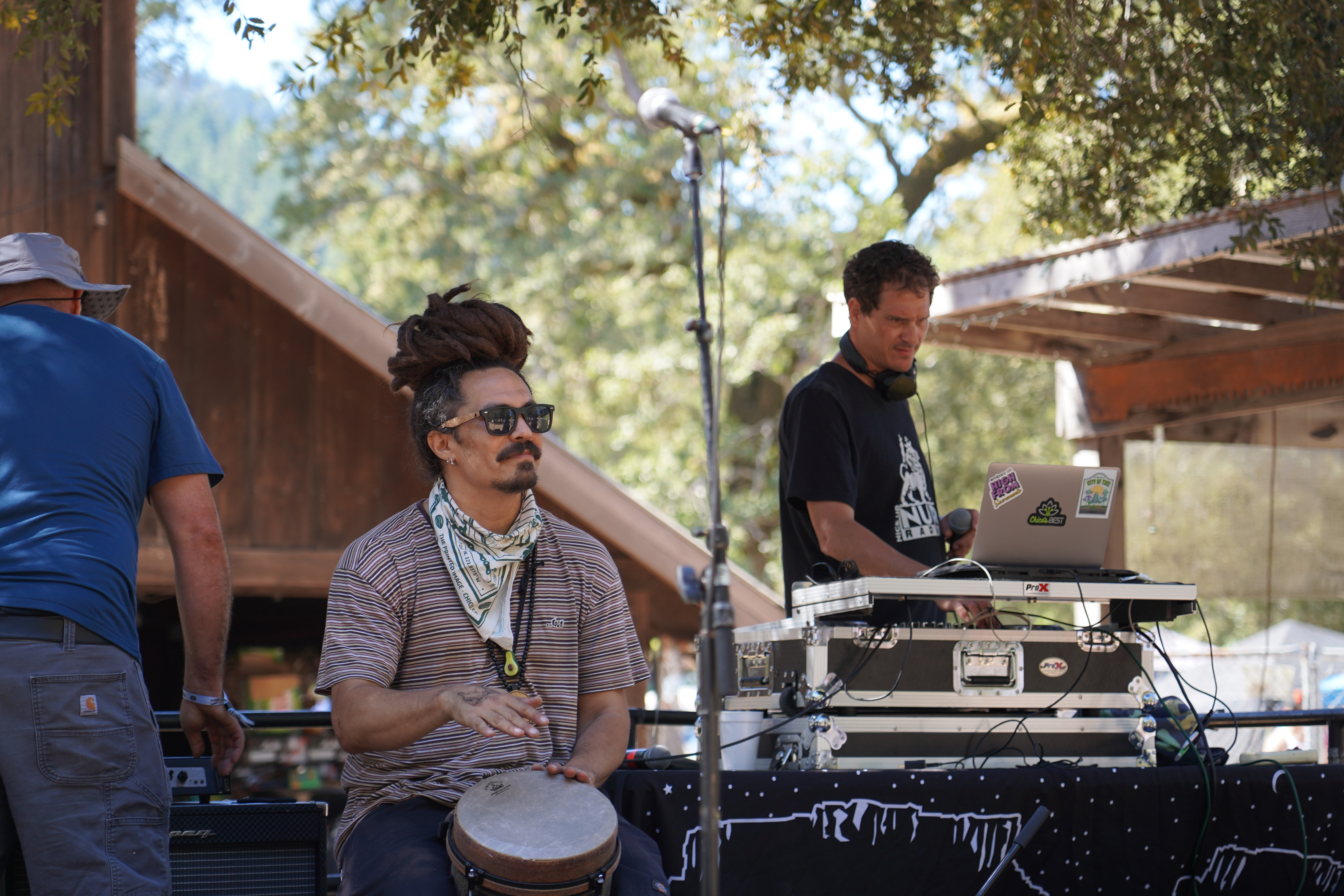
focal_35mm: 105
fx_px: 3920
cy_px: 448
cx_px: 672
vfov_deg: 13.0
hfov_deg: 19.5
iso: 200
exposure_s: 1/160
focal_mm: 105
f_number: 4
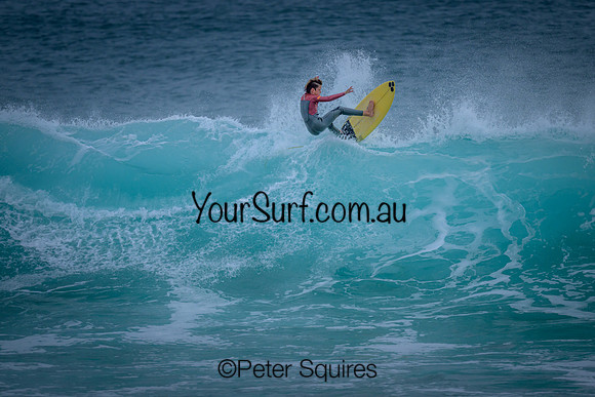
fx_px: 13225
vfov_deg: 1.7
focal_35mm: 800
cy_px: 198
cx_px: 298
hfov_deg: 2.6
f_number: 6.3
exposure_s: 1/2000
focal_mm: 800
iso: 1100
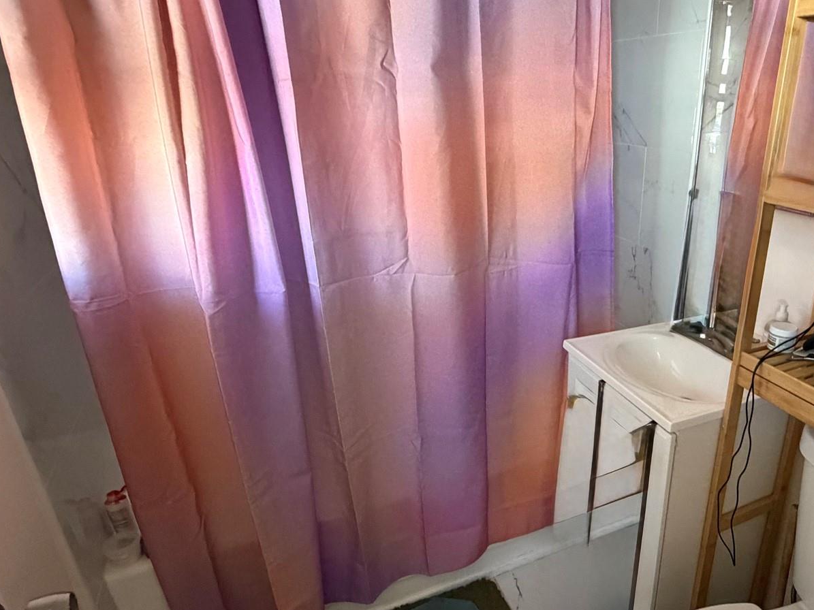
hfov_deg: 67.8
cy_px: 337
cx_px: 593
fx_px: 564
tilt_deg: -23.0
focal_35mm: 24
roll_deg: -2.4
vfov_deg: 56.7
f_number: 2.2
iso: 1000
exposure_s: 1/60
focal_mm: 2.22
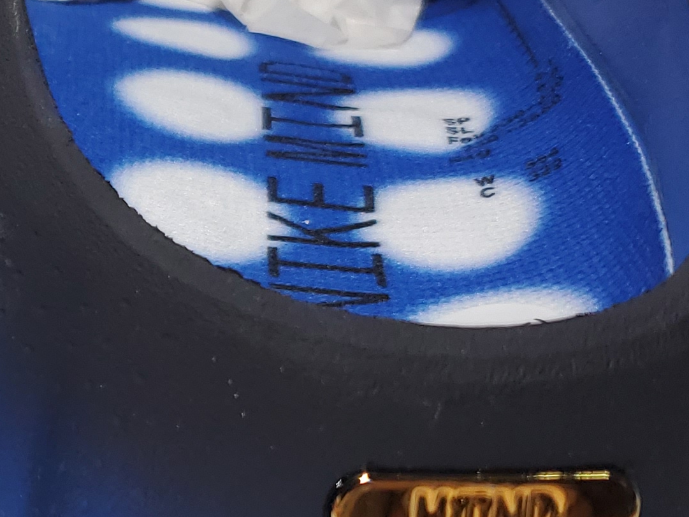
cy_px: 185
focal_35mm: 97
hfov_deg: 18.8
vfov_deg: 15.2
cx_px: -198
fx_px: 1931
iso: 50
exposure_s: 1/376
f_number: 1.5
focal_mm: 4.3
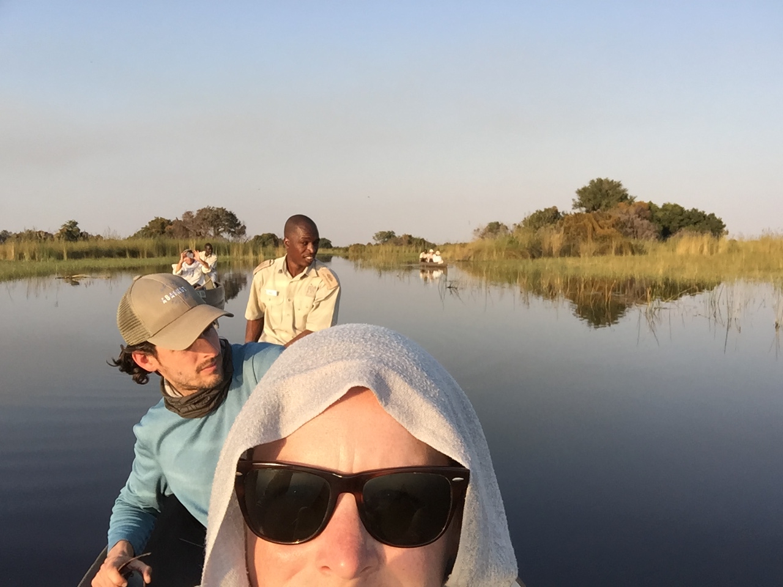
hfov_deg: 58.4
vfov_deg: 45.4
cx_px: 392
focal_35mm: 31
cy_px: 294
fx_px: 701
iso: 32
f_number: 2.2
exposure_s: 1/769
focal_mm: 2.65
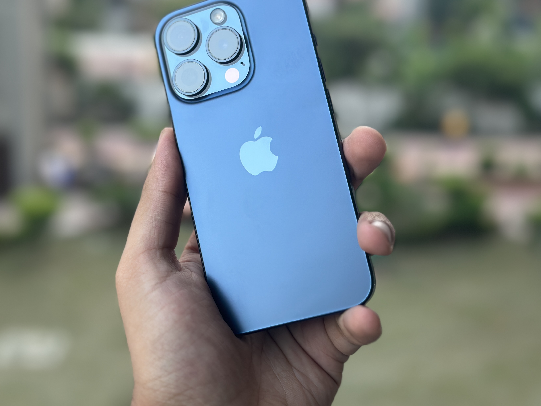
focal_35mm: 59
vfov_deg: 24.8
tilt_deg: -13.2
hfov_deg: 32.7
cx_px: 249
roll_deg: -1.5
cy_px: 162
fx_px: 922
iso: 125
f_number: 1.78
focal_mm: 6.86
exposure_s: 1/60
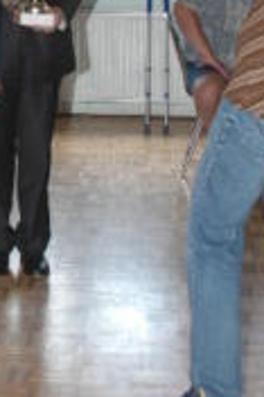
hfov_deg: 11.3
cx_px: -52
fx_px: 1311
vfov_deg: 16.7
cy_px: -29
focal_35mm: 119
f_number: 4.5
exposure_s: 1/80
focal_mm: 28
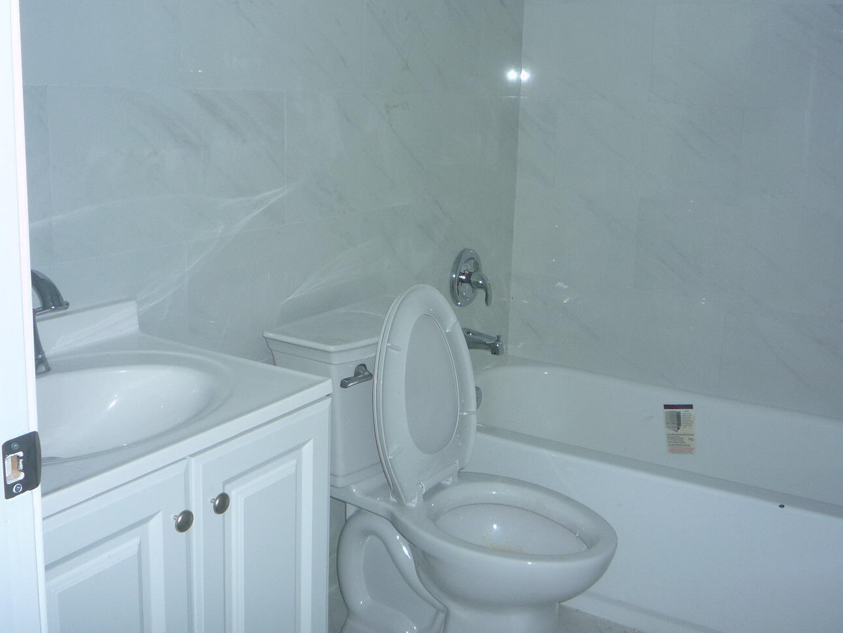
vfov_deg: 38.5
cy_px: 252
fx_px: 901
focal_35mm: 37
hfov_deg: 50.0
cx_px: 474
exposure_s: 1/30
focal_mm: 5.2
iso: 100
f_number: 3.3
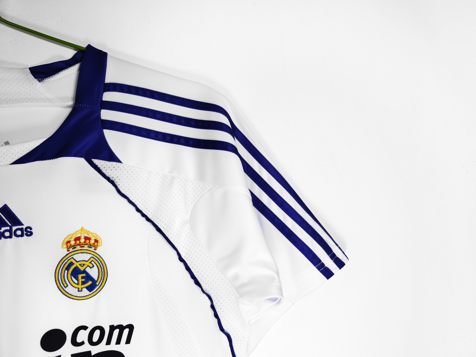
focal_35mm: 23
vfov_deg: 58.9
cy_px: 178
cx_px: 238
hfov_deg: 73.9
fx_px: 316
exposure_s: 1/100
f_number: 1.75
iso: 66
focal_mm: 8.67
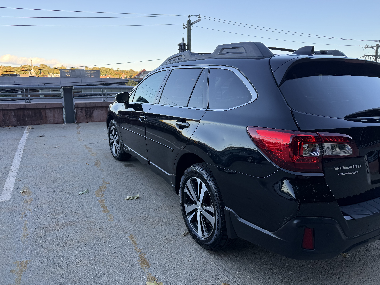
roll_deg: -0.6
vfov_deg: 56.8
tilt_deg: -12.6
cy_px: 142
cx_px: 190
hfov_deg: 71.6
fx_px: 263
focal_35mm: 24
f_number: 1.78
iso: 80
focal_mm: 6.76
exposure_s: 1/376
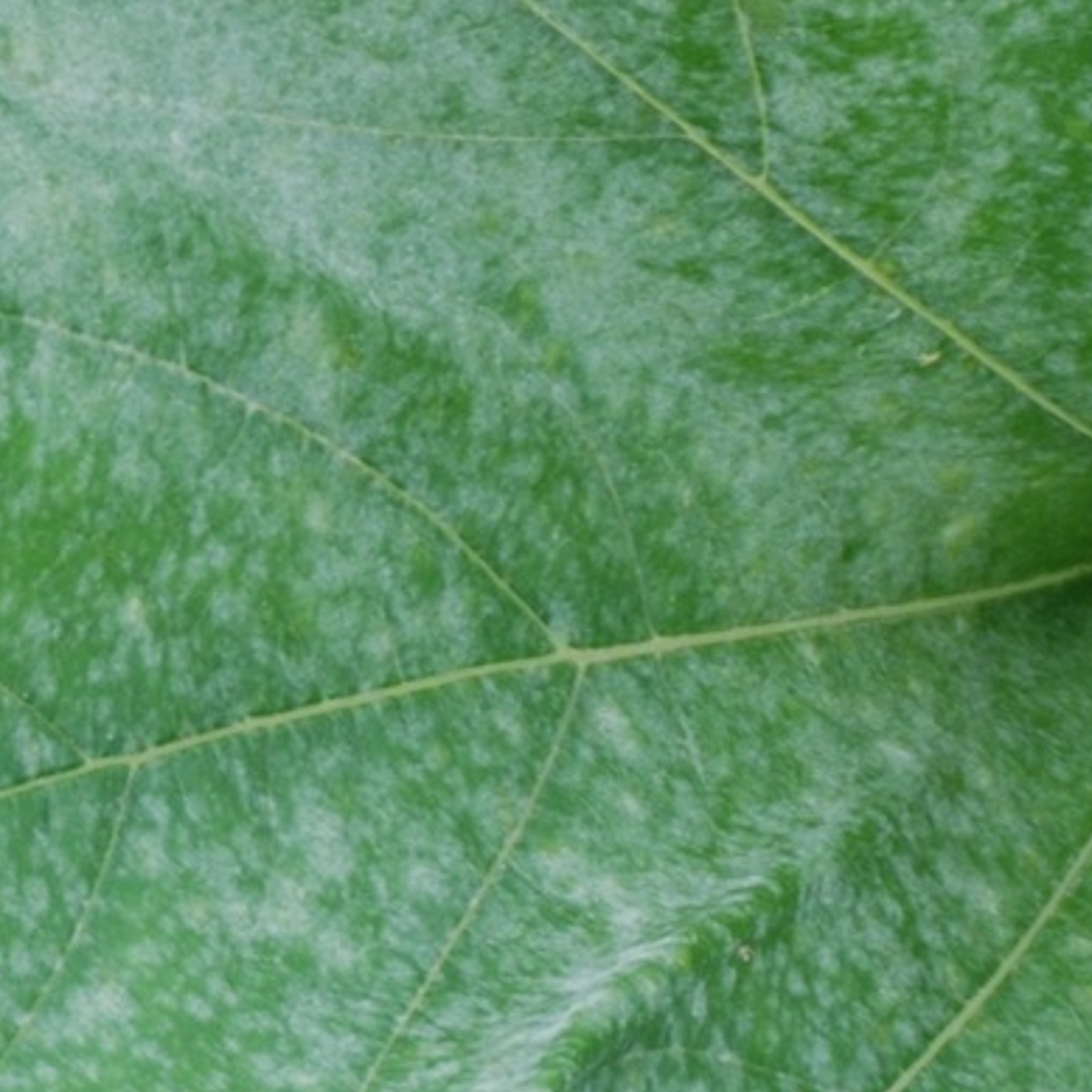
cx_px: 1246
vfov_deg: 6.6
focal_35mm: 267
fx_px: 9529
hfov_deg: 6.5
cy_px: 460
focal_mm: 42
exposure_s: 1/125
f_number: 5.6
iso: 100
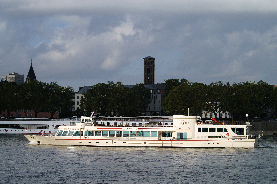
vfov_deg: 13.0
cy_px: 92
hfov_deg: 19.5
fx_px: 807
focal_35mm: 105
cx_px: 138
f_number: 10
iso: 100
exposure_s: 1/300
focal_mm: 70
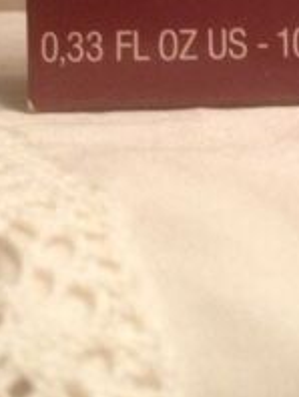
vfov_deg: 16.1
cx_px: 313
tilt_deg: +1.0
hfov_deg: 12.9
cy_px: -176
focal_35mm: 113
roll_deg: +0.8
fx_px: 1299
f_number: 2.4
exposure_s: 1/20
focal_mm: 4.28
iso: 200
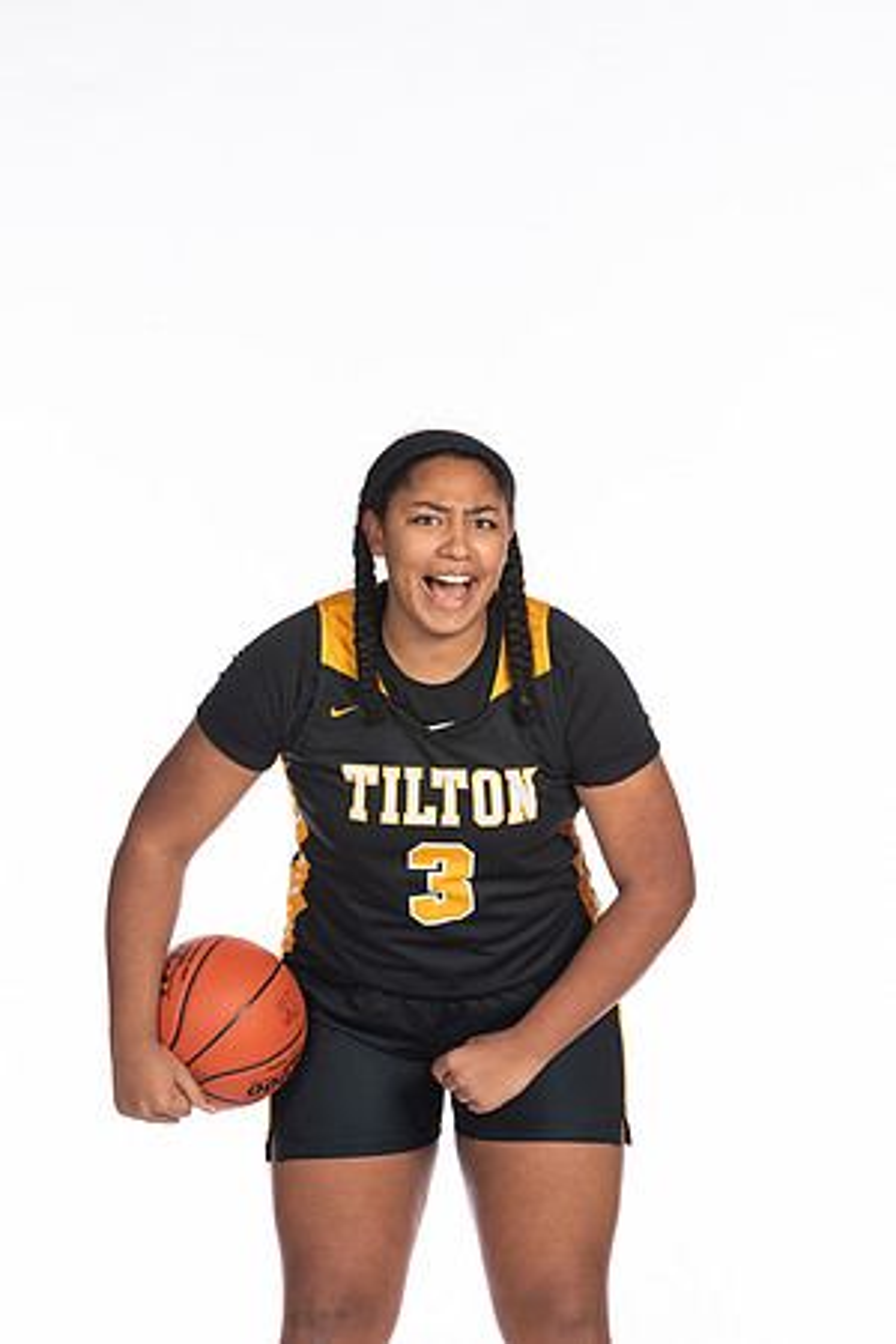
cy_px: 672
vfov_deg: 13.0
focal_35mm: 158
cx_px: 448
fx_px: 5880
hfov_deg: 8.7
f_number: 5
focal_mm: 105
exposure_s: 1/100
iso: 100
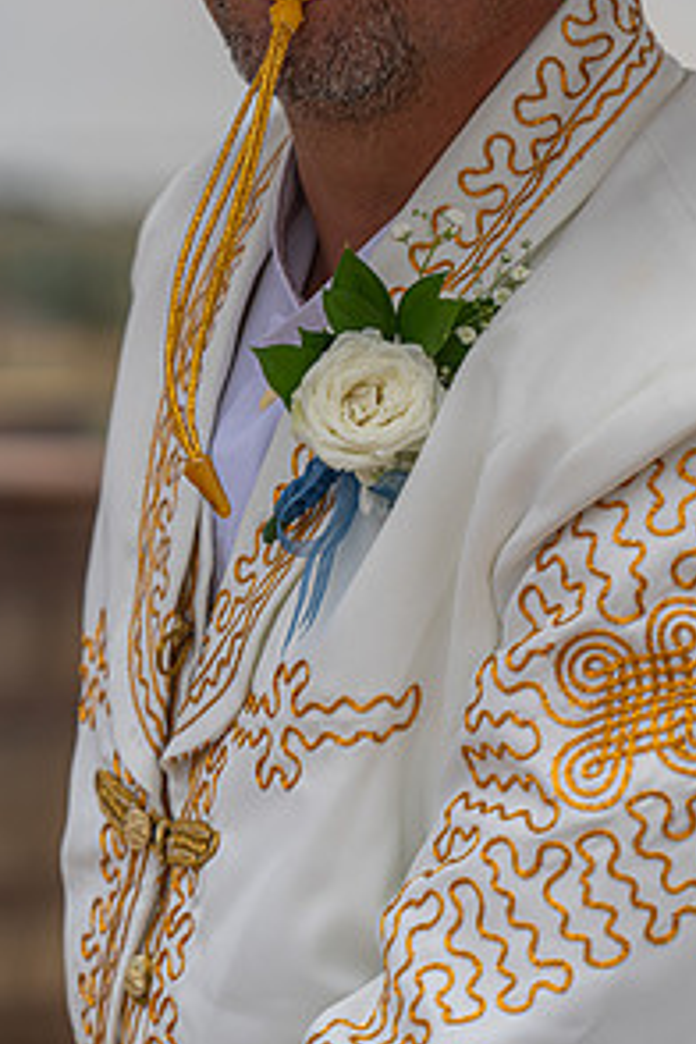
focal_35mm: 243
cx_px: 462
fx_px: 7046
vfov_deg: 8.5
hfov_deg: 5.7
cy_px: 252
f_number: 5.6
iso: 100
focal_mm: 159
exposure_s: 1/200
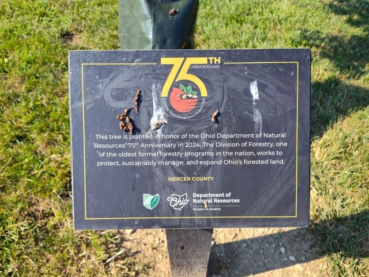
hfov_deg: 73.9
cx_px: 184
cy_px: 138
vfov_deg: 58.9
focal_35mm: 23
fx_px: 245
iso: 100
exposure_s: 1/710
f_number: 1.8
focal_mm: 5.56
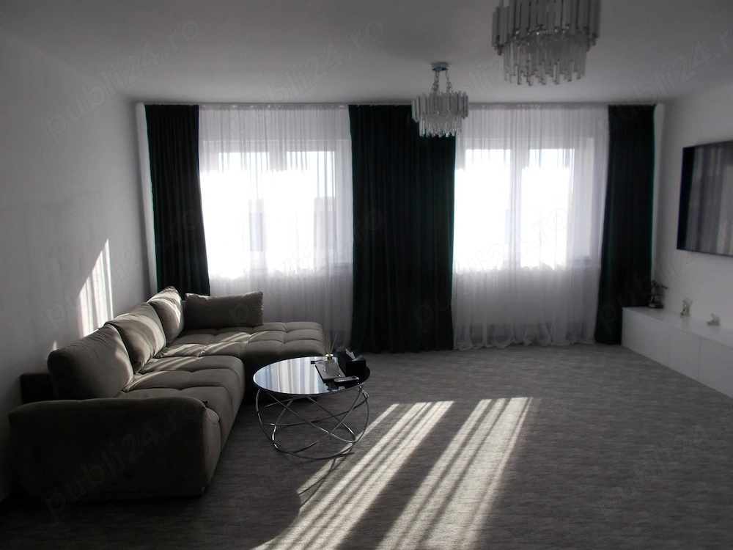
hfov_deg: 67.3
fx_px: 551
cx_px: 366
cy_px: 275
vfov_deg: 53.1
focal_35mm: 26
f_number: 3.2
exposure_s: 1/160
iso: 80
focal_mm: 4.6
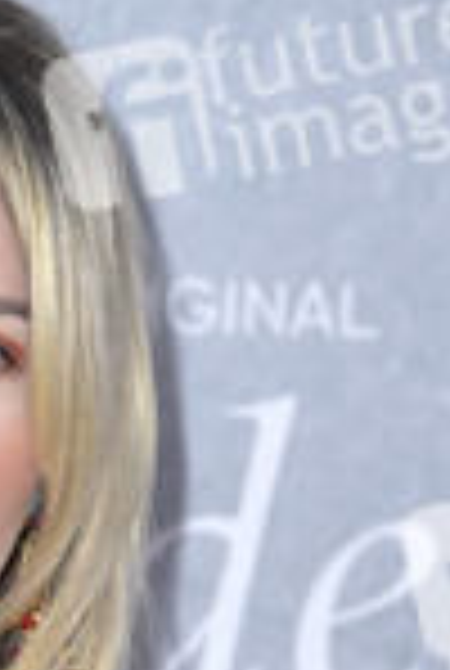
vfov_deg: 5.3
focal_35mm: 388
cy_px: 778
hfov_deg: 3.6
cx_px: -133
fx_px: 7241
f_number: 6.3
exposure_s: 1/250
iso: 320
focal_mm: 145
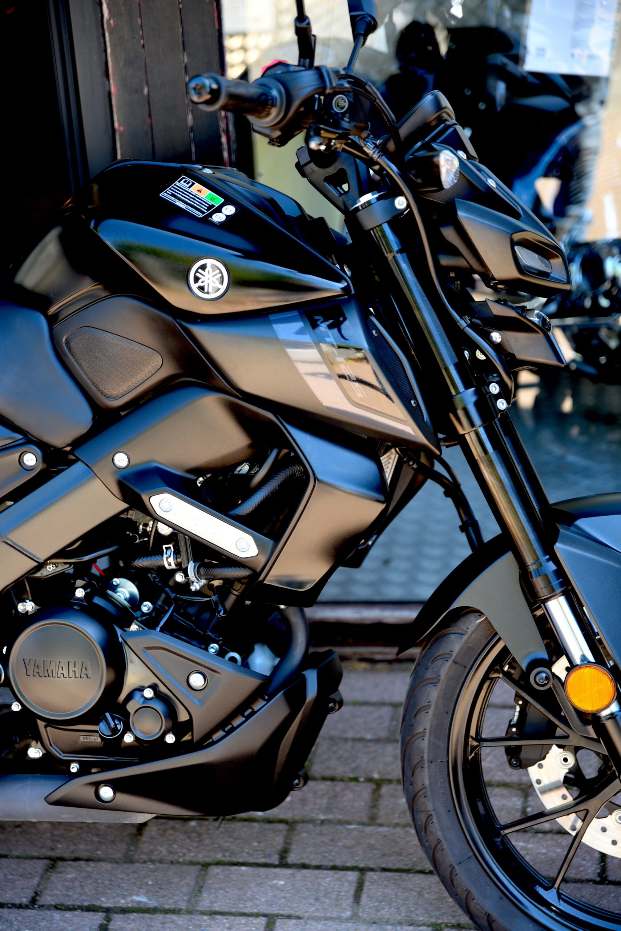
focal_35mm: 70
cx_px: 310
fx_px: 1809
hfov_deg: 19.5
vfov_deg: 28.8
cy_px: 466
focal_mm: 70
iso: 100
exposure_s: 1/60
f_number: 2.8
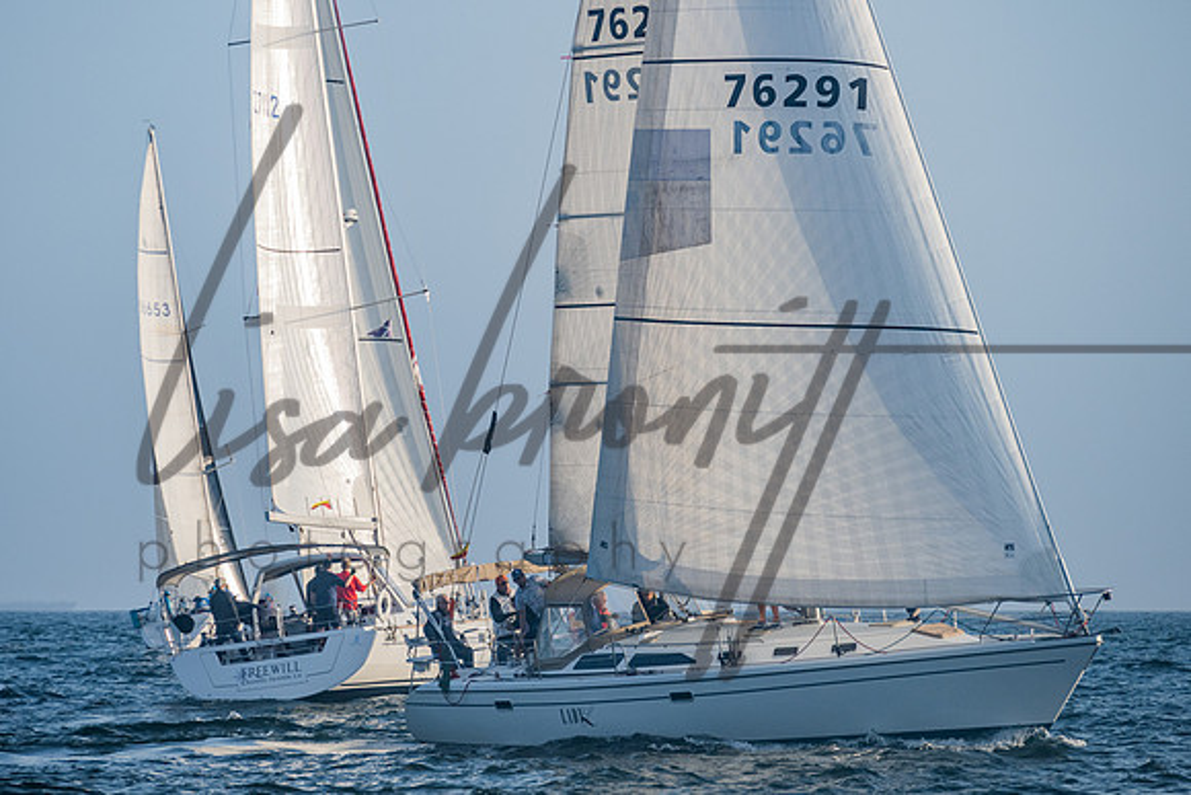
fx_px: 8877
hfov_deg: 7.7
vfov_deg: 5.1
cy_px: 343
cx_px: 534
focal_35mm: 268
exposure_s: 1/1000
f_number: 6.3
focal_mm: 200
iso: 400
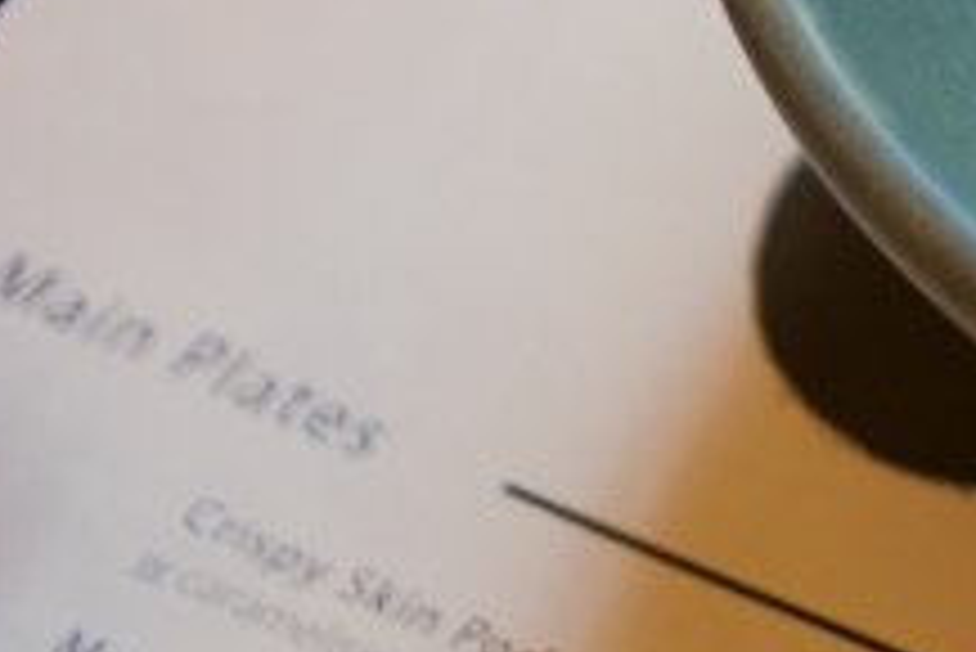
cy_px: -4
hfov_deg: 6.2
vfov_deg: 4.4
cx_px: 2636
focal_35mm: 310
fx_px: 8408
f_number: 1.8
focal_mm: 35
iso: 1000
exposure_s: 1/50
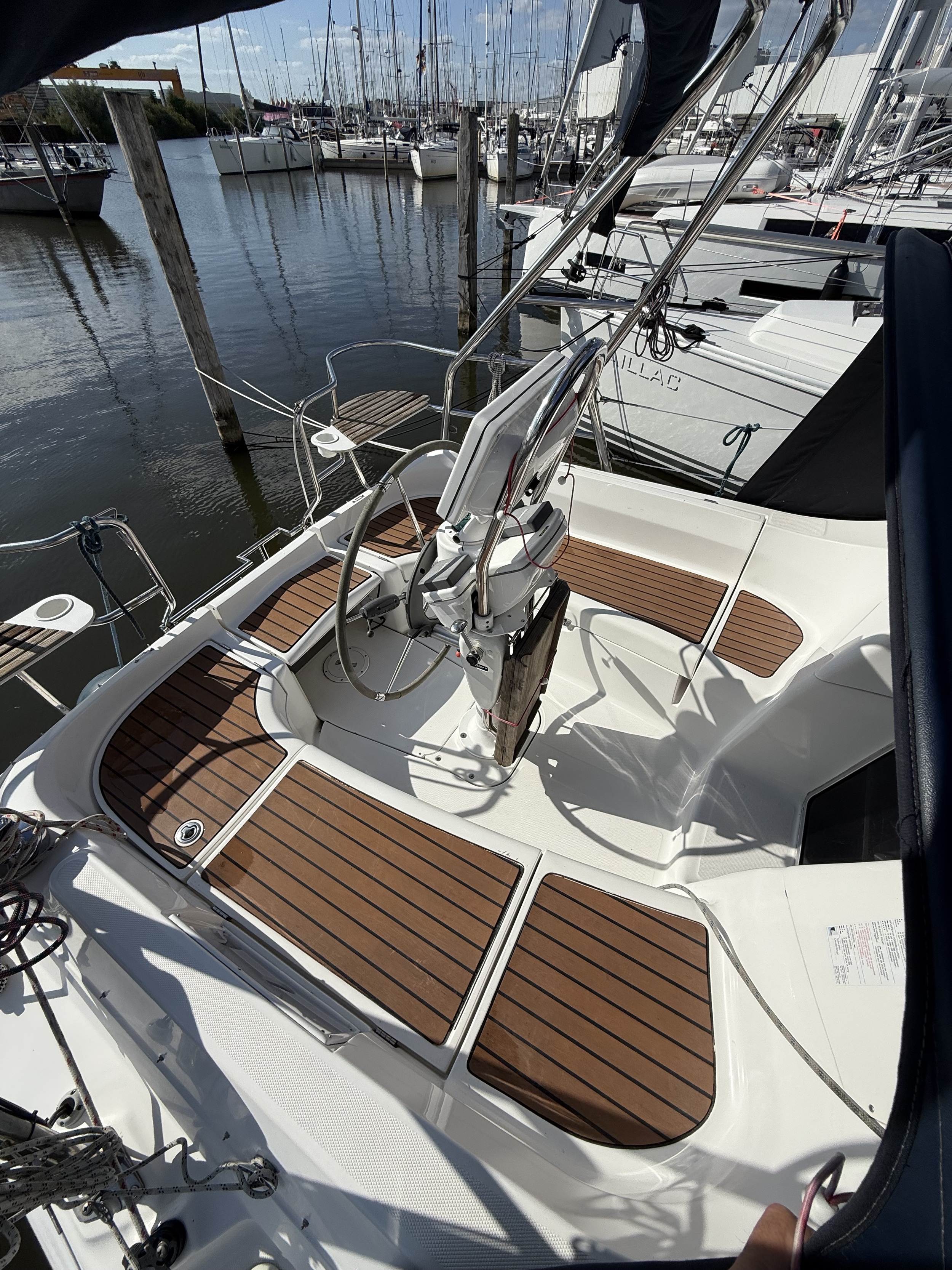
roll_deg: -0.8
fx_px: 513
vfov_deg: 102.1
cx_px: 476
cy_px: 635
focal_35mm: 14
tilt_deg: -44.6
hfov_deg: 85.7
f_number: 2.2
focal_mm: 2.22
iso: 50
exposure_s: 1/5155
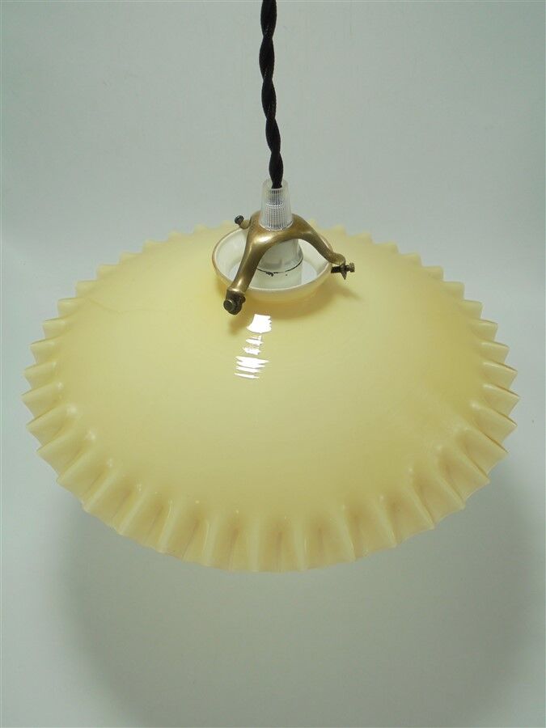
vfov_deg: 61.7
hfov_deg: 48.2
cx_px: 273
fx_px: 610
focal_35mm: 29
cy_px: 364
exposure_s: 1/125
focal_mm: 5.3
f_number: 3.7
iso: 100
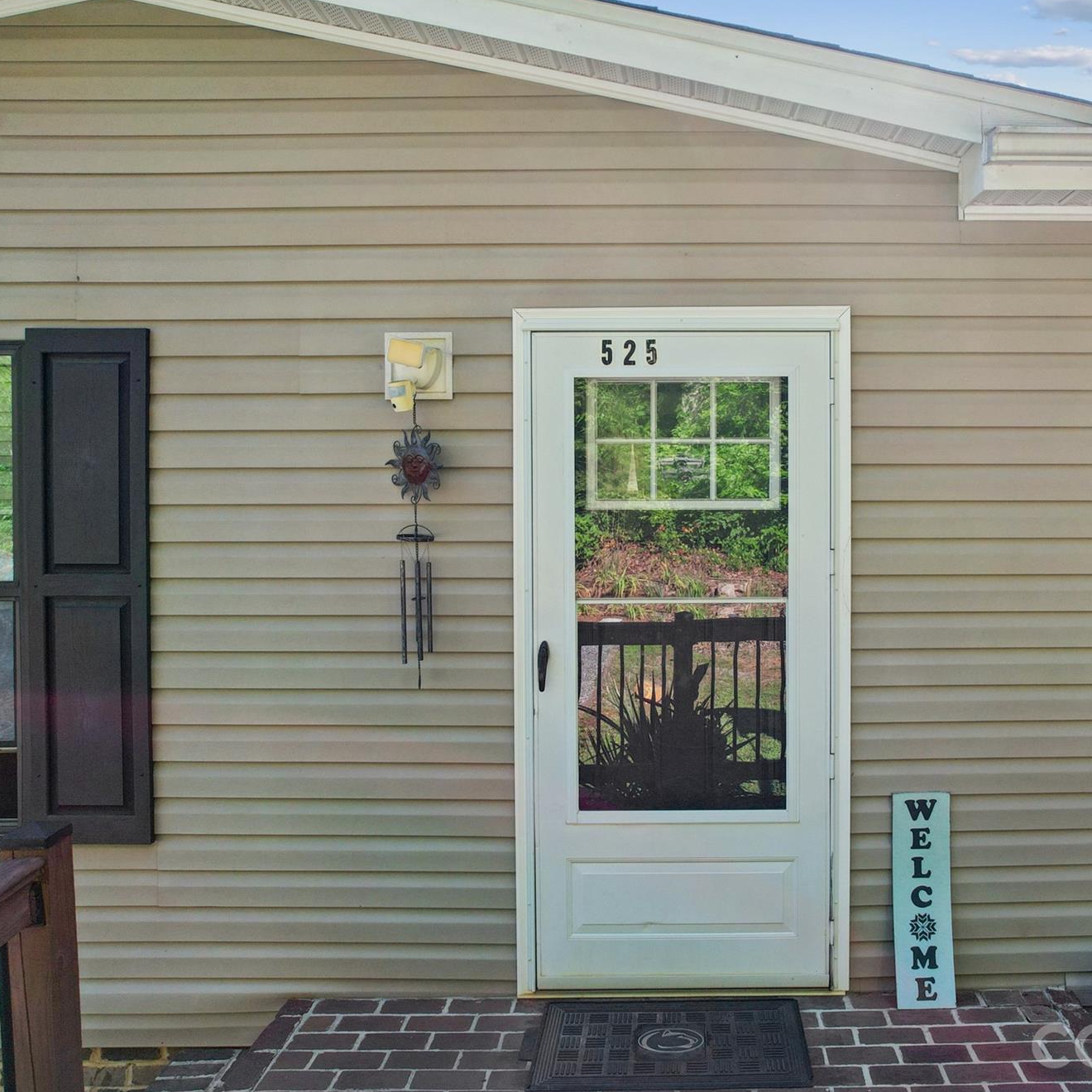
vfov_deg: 55.6
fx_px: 1035
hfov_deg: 55.0
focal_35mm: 29
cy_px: 544
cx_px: 682
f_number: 2.8
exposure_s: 1/80
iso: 150
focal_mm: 8.4
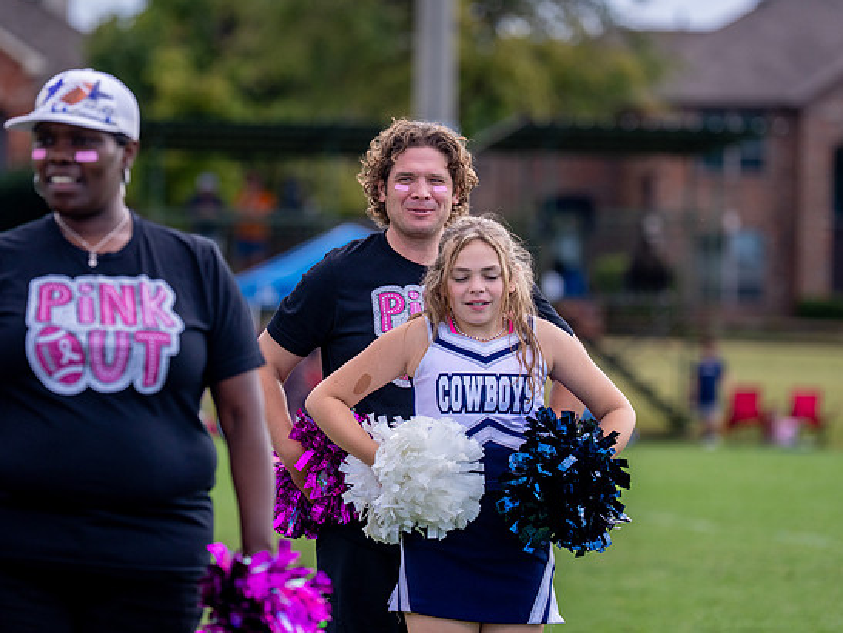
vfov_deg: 7.9
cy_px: 269
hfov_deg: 10.5
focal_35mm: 188
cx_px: 388
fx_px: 4581
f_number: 2.8
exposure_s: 1/4000
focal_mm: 144
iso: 500
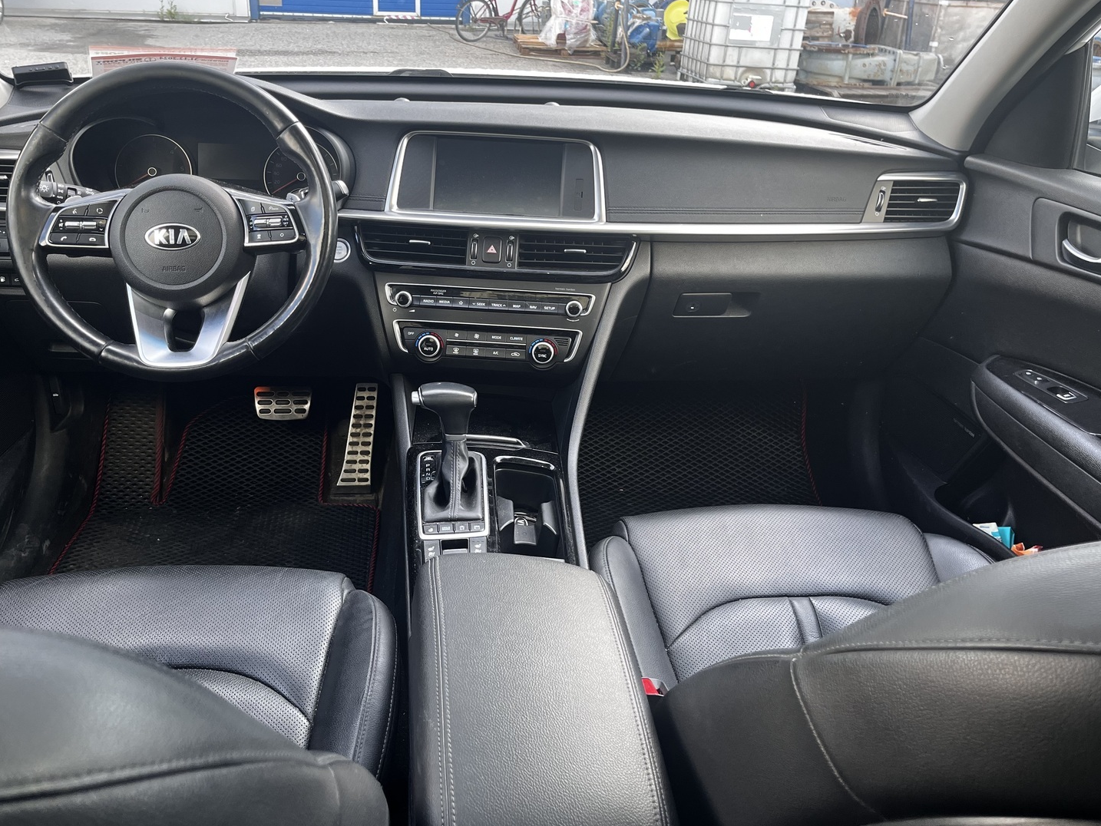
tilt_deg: -24.8
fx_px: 923
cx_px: 503
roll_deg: -1.2
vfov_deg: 48.2
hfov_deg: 61.6
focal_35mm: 29
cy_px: 383
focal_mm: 5.1
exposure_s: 1/121
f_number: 1.6
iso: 80
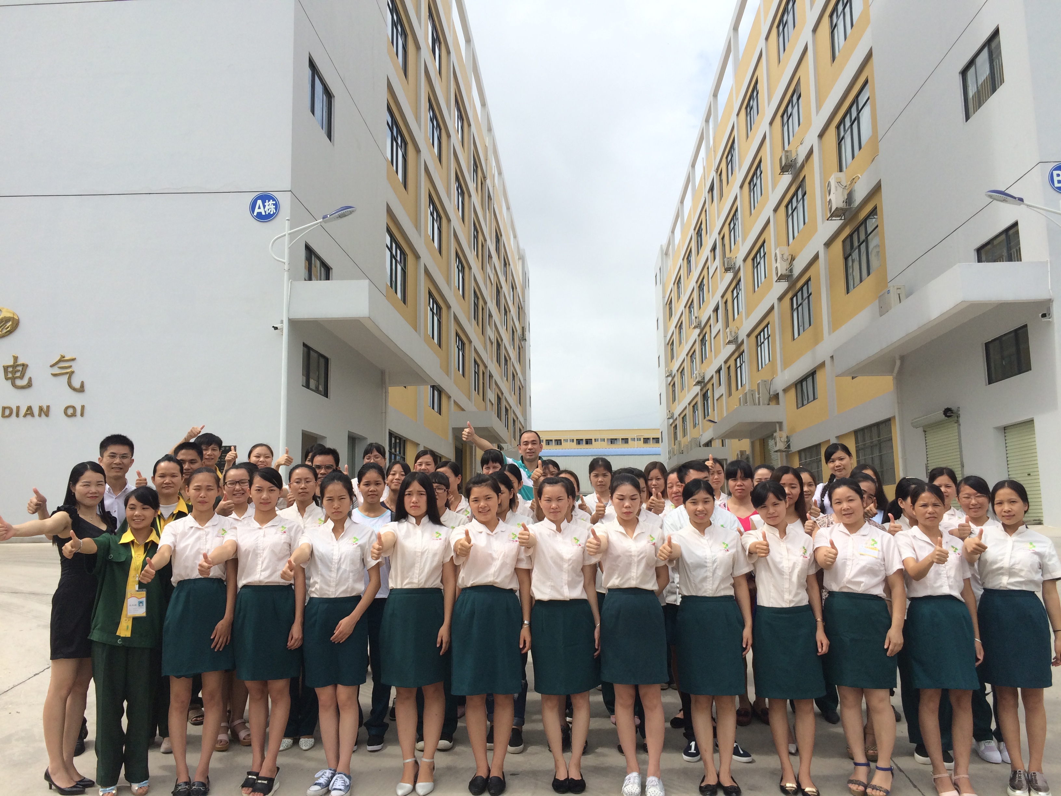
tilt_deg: +9.5
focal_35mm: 29
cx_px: 530
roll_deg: +0.6
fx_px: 889
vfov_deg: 48.2
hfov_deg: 61.7
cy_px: 398
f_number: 2.2
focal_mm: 4.15
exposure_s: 1/1709
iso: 32
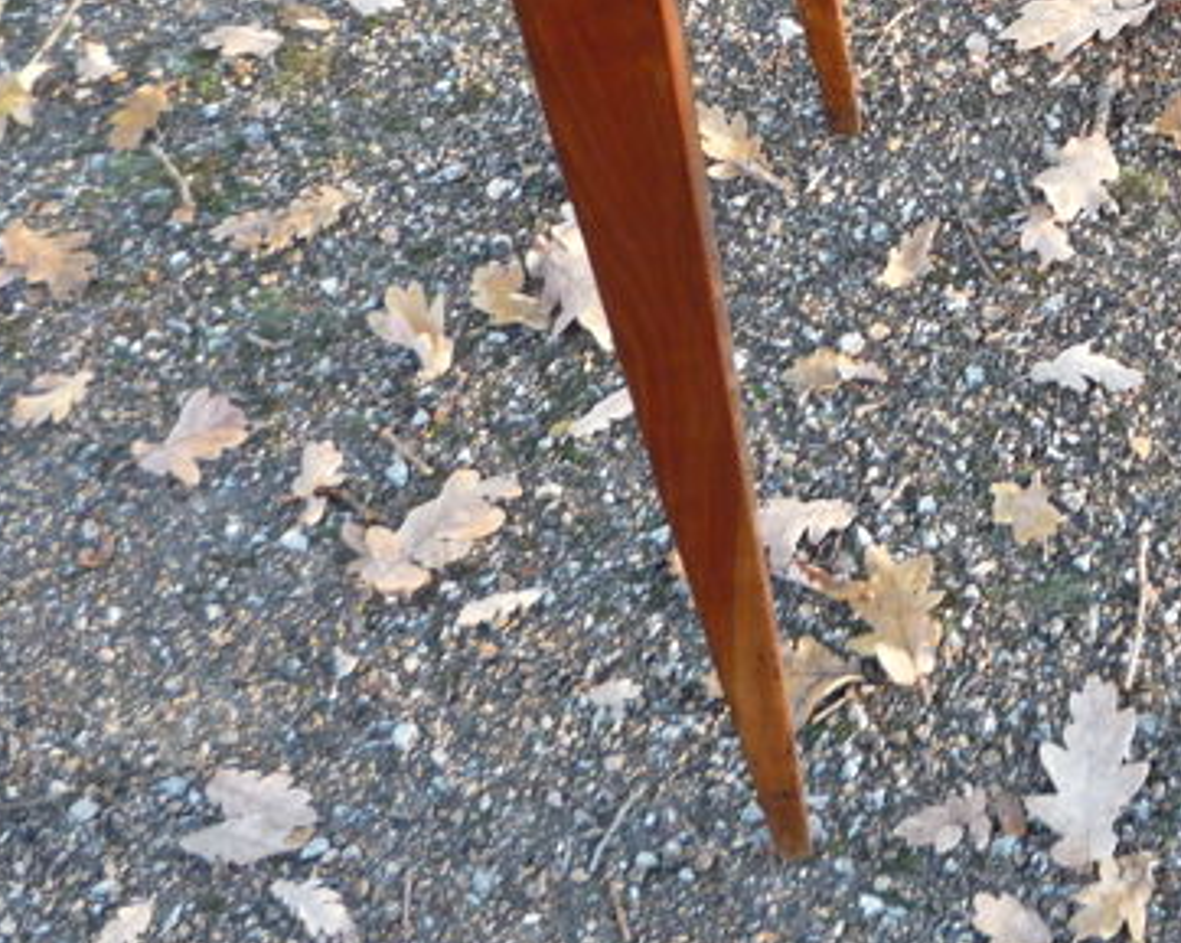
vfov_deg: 17.9
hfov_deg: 23.1
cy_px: -219
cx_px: 1005
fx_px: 2829
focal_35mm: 81
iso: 100
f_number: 3.3
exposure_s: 1/40
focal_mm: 5.2
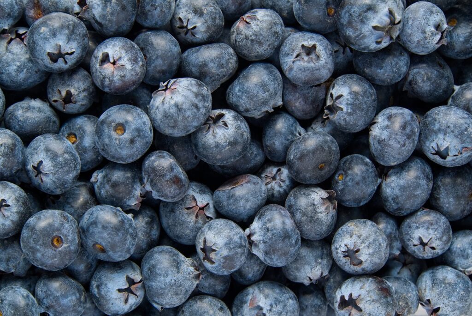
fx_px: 1968
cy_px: 158
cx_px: 236
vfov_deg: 9.2
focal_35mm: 150
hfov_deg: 13.7
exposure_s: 1/200
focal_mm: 100
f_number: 10
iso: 320
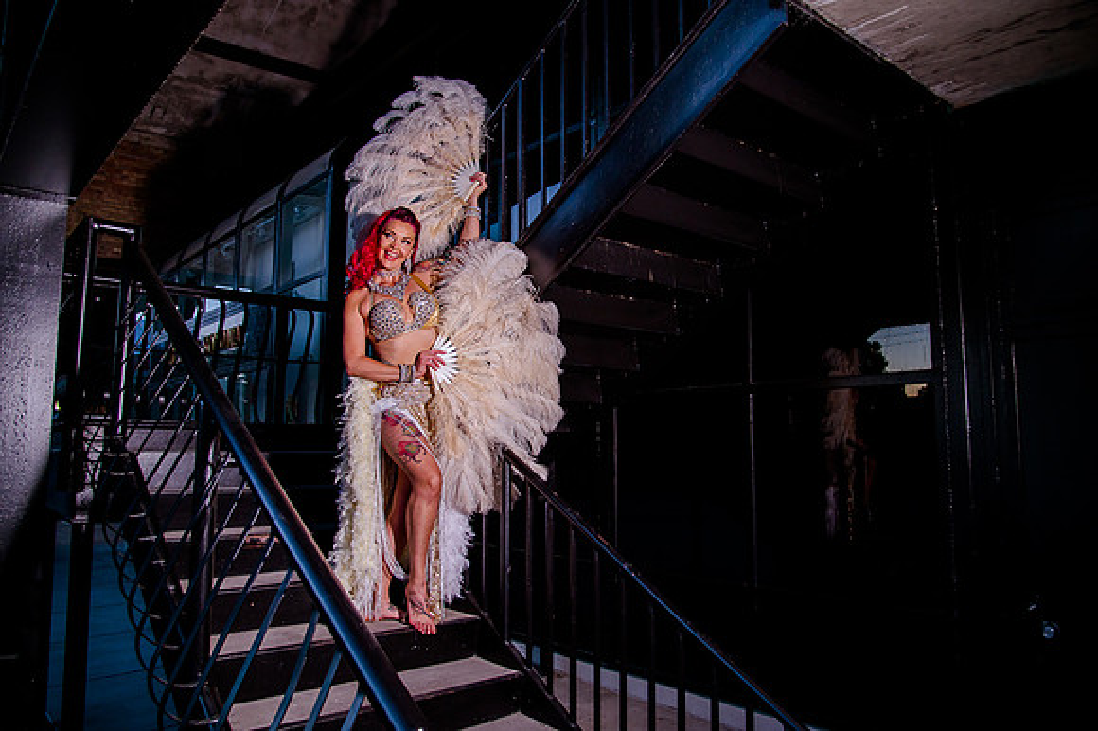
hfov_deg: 71.2
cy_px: 353
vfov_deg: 50.9
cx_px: 560
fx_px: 767
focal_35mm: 25
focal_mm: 24
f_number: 4
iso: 640
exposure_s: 1/250
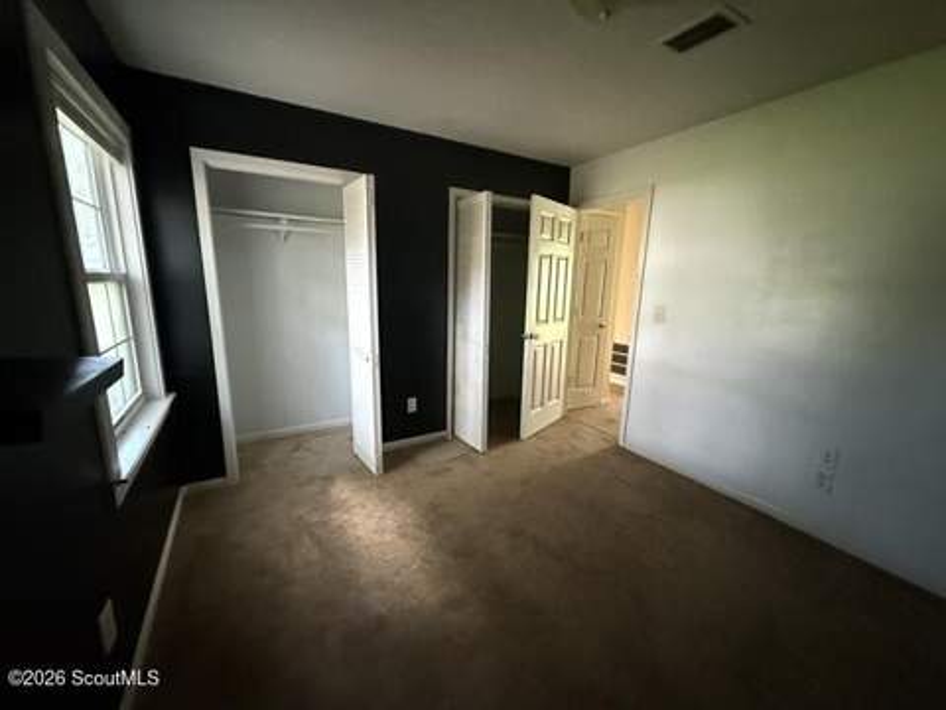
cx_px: 473
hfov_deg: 102.1
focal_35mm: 14
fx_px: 383
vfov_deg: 85.7
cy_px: 355
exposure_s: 1/47
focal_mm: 2.22
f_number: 2.2
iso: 1250
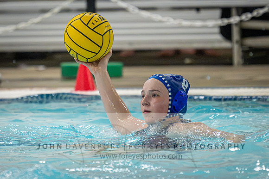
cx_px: 67
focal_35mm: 566
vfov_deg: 2.4
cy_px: 67
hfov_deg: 3.6
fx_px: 4228
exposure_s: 1/1000
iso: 14400
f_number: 4
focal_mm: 280
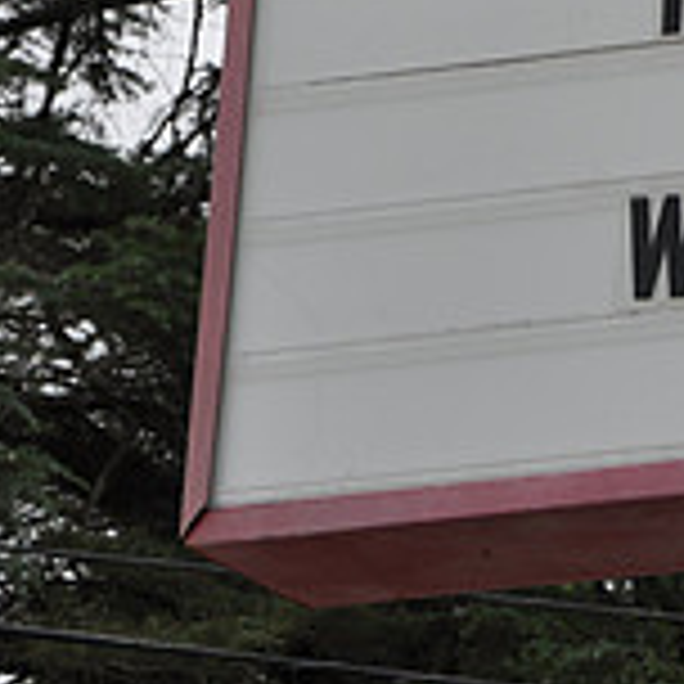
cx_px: 972
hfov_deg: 5.4
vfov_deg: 5.5
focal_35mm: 320
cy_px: -25
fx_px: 7154
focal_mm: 66
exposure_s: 1/200
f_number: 7.1
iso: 200
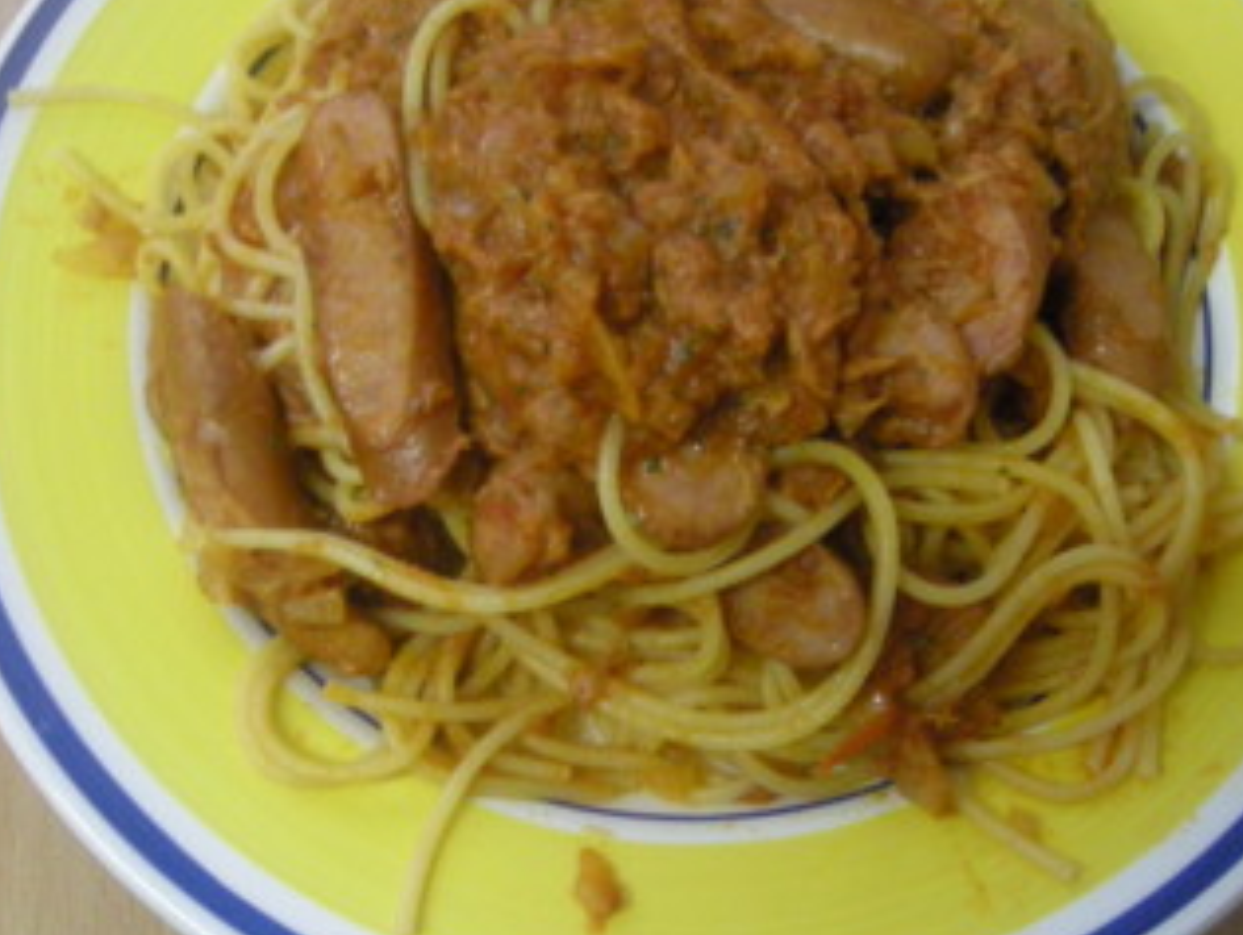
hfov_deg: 38.1
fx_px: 1797
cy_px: 391
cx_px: 647
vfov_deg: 29.1
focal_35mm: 50
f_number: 2.8
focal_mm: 5.7
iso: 400
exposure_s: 1/21.5
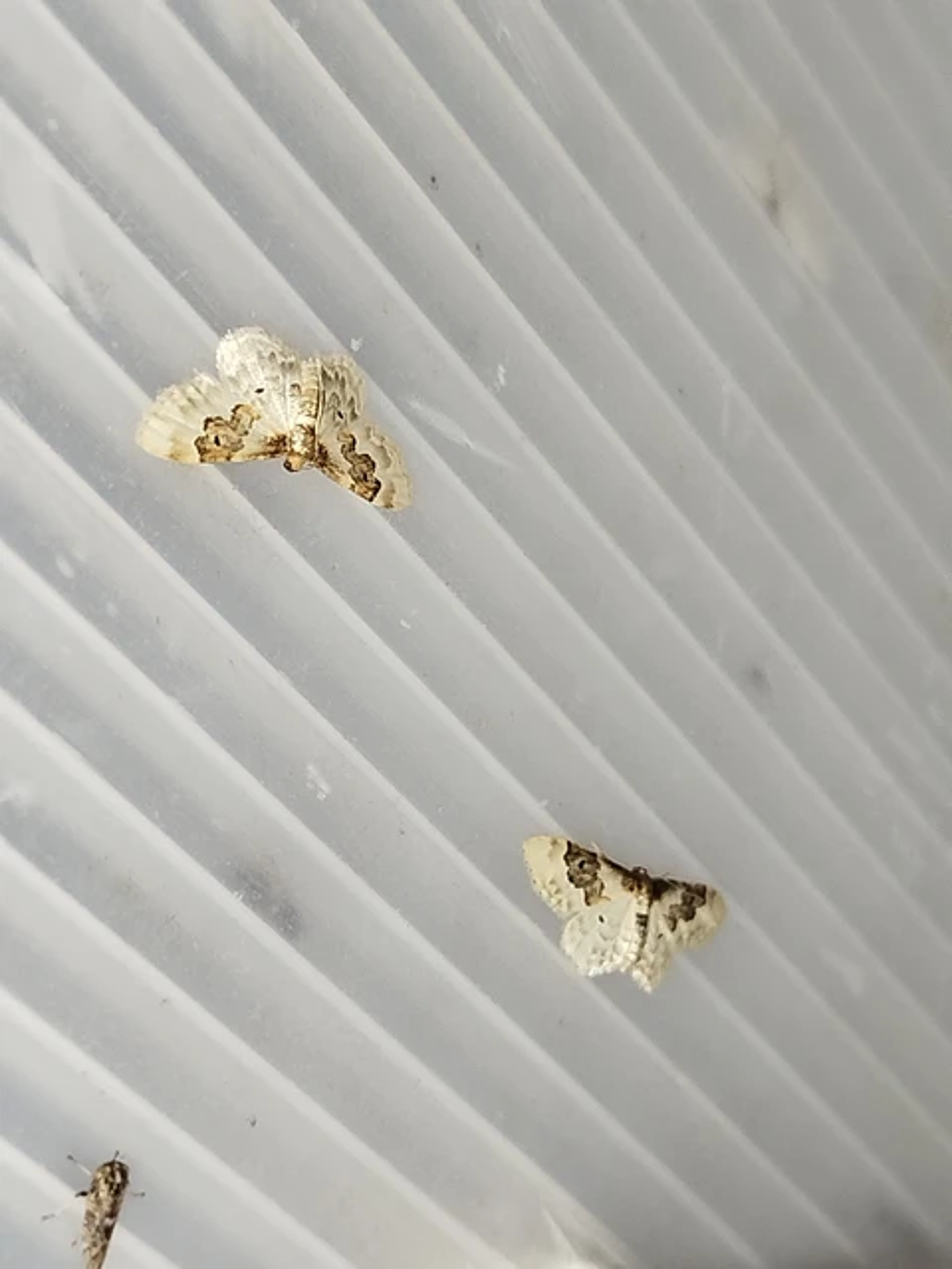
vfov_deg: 31.2
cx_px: 476
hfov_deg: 23.7
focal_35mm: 62
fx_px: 2273
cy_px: 634
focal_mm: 5.31
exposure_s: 1/50
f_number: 1.7
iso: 250
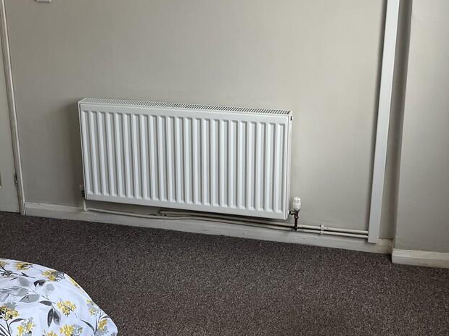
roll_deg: +0.1
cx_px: 231
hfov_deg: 43.9
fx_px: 558
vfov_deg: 33.4
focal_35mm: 43
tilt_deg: -15.5
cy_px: 120
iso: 125
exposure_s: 1/118
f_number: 1.6
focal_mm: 5.1
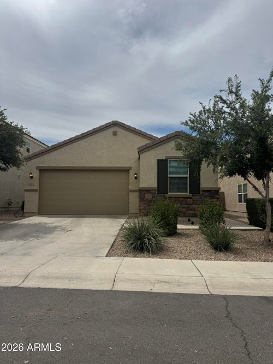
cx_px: 136
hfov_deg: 56.8
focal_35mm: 24
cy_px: 182
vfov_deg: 71.6
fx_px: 252
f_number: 1.78
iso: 80
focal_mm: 6.76
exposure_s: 1/10417
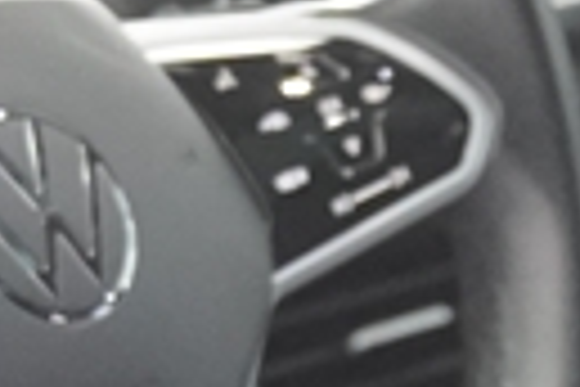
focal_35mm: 333
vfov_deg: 4.1
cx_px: 274
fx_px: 5365
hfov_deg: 6.2
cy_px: 286
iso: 2000
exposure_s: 1/160
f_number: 2.8
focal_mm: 28
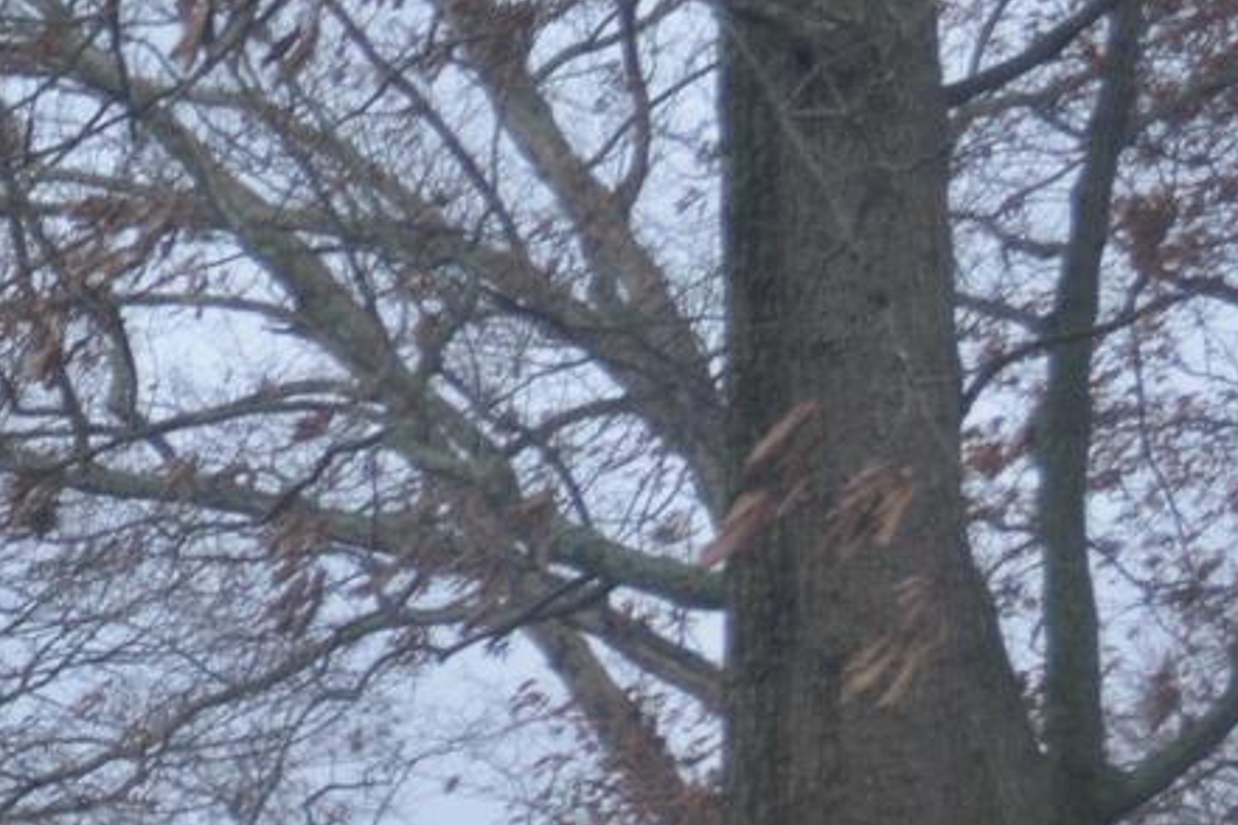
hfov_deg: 7.4
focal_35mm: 265
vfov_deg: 5.1
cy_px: 1329
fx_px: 9112
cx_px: -1289
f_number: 5.6
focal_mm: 38
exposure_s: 1/125
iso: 360
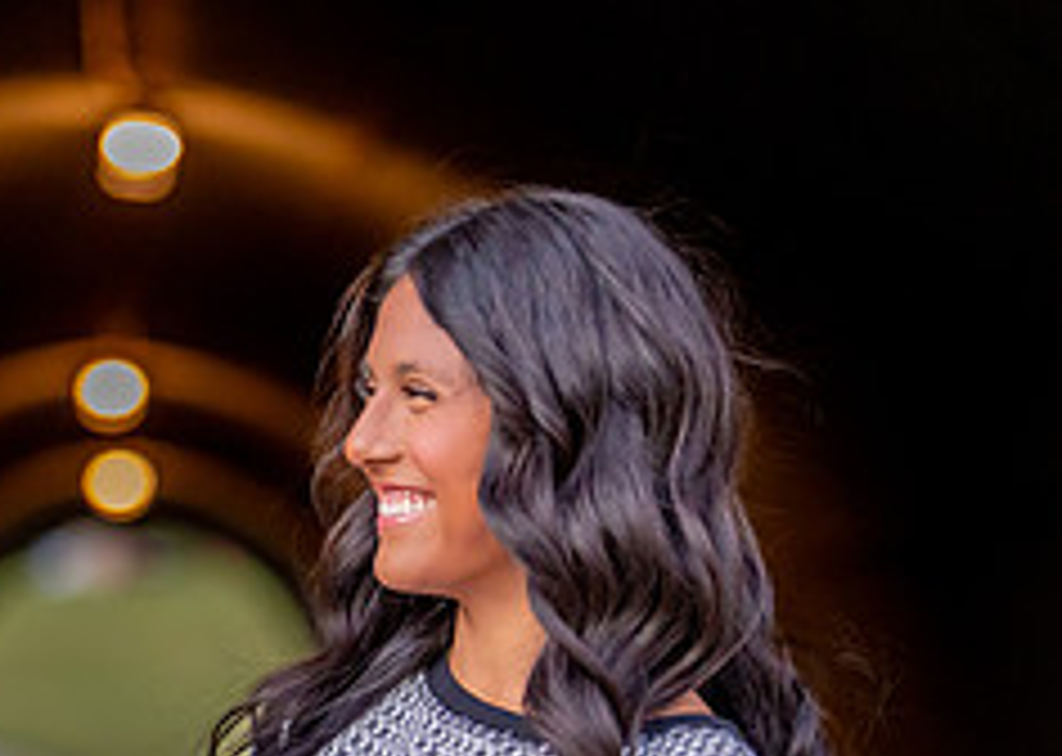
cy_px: 686
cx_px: 153
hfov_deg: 13.4
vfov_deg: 9.6
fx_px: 4489
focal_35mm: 149
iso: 1000
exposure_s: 1/400
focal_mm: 50
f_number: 1.2
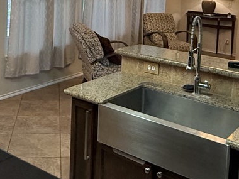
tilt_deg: -4.7
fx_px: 366
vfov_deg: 26.3
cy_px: 6
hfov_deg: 36.1
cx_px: 102
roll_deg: -3.0
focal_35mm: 53
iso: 320
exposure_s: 1/60
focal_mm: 2.22
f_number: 2.2
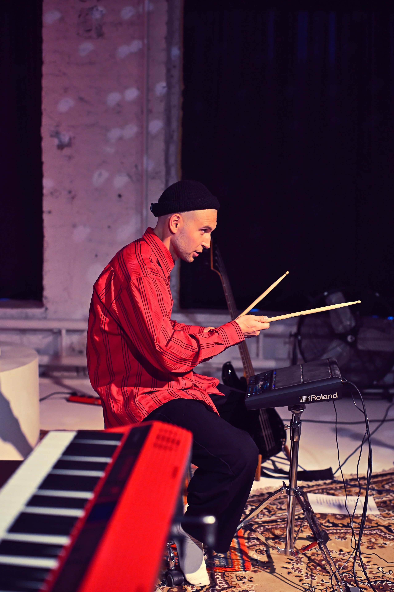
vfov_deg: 39.6
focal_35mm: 50
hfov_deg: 27.0
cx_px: 197
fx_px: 821
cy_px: 296
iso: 3200
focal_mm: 50
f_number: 2.5
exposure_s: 1/640
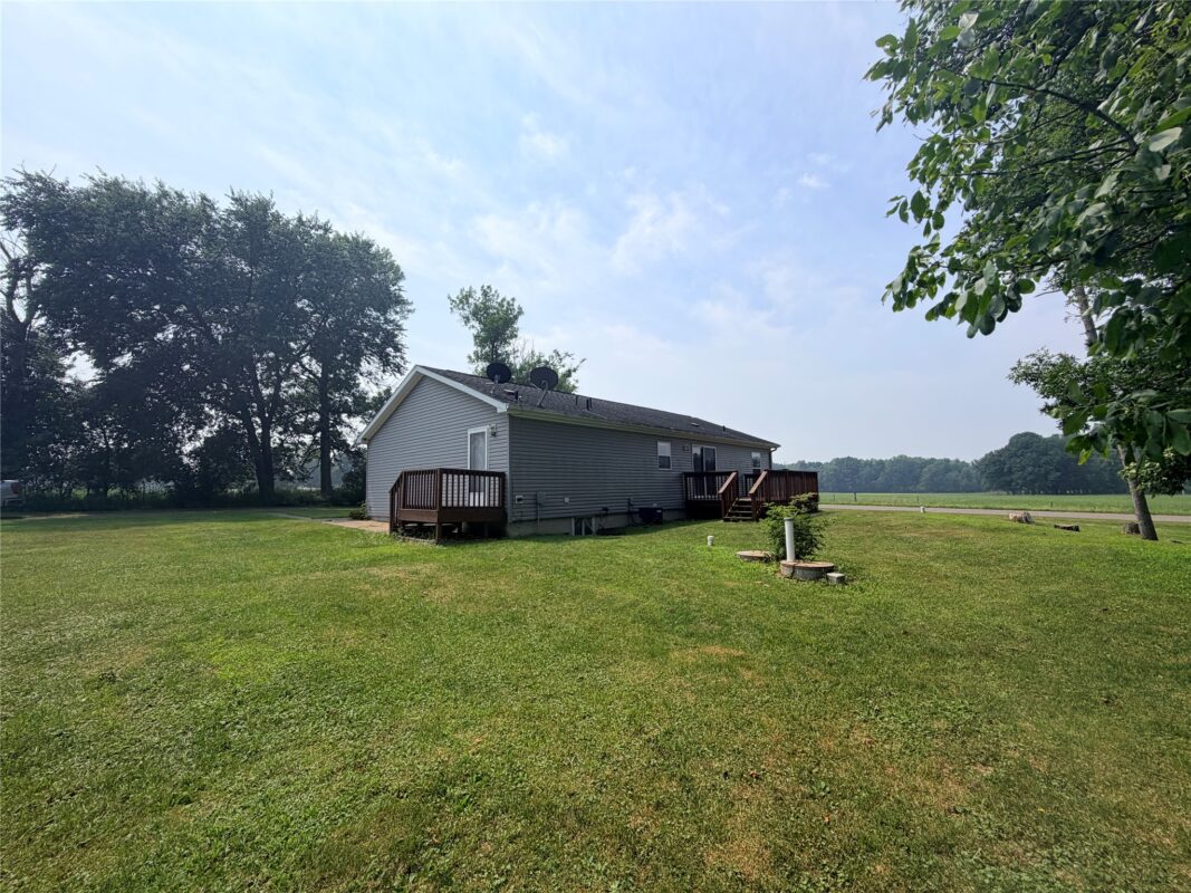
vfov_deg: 85.7
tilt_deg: +6.4
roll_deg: +1.3
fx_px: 482
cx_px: 596
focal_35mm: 14
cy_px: 446
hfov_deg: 102.1
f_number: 2.2
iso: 20
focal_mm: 2.22
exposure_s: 1/1145
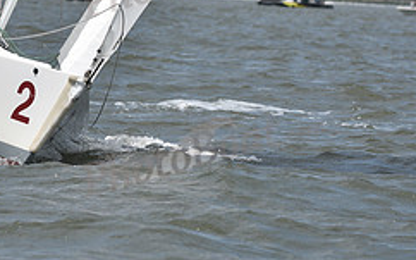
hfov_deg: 4.1
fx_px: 5813
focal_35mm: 513
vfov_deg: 2.6
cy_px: 87
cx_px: -5
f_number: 6.3
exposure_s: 1/800
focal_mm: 210
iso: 100
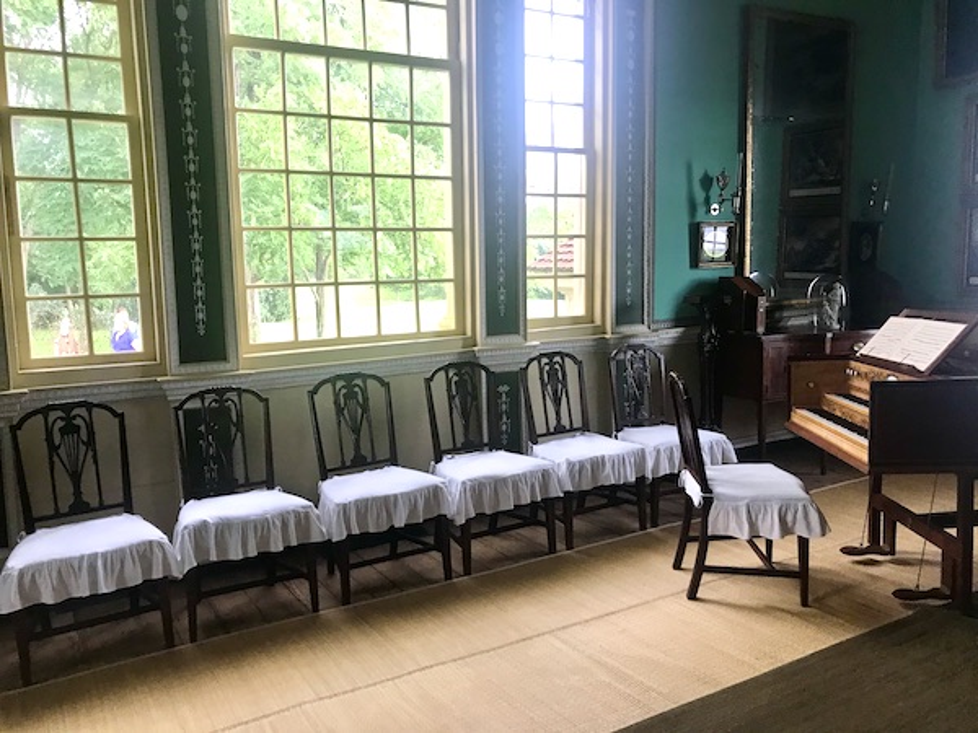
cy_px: 366
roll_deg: -0.2
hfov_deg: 63.4
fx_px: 791
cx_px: 489
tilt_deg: -6.6
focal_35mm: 28
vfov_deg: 49.7
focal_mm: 3.99
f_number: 1.8
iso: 25
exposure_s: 1/30
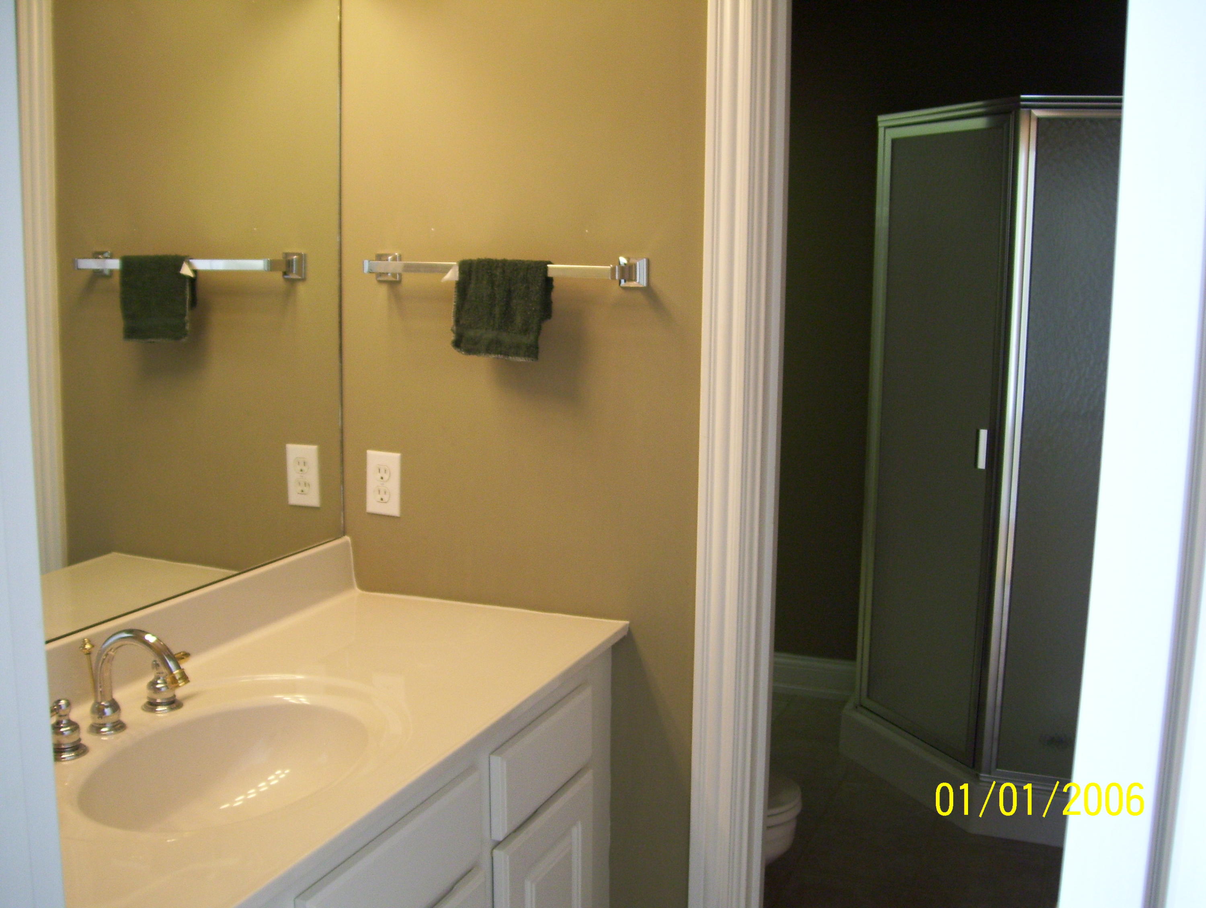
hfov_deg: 51.3
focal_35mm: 36
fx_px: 1256
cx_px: 603
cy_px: 454
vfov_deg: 39.7
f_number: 2.7
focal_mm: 6
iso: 160
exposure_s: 1/25
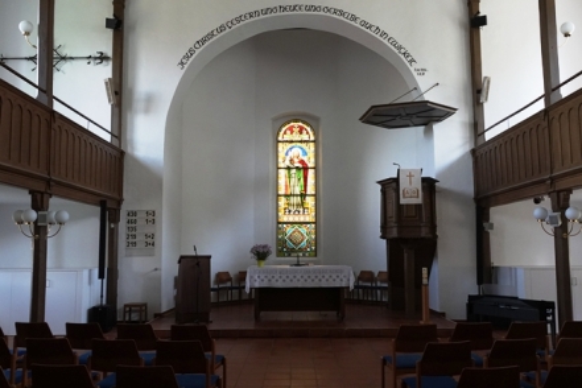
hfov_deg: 58.7
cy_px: 194
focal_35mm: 32
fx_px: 517
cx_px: 291
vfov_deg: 41.1
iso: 800
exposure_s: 1/40
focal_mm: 11.77
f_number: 8
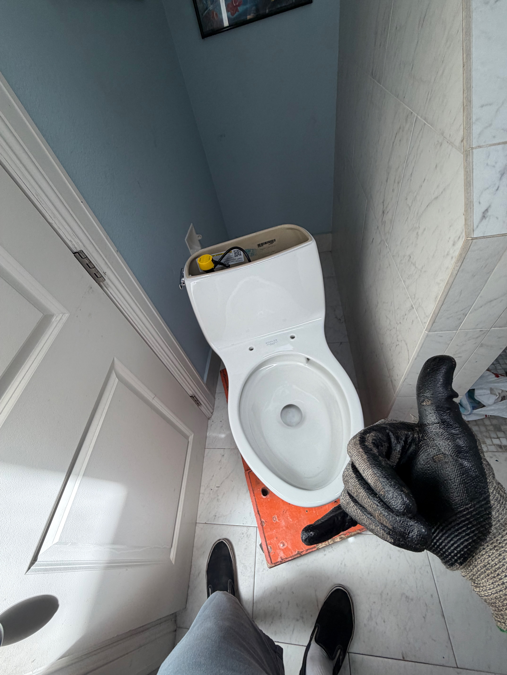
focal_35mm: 14
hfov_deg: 85.7
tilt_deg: -50.2
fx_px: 273
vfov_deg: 102.1
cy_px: 338
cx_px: 254
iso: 100
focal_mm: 2.22
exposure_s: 1/121
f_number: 2.2
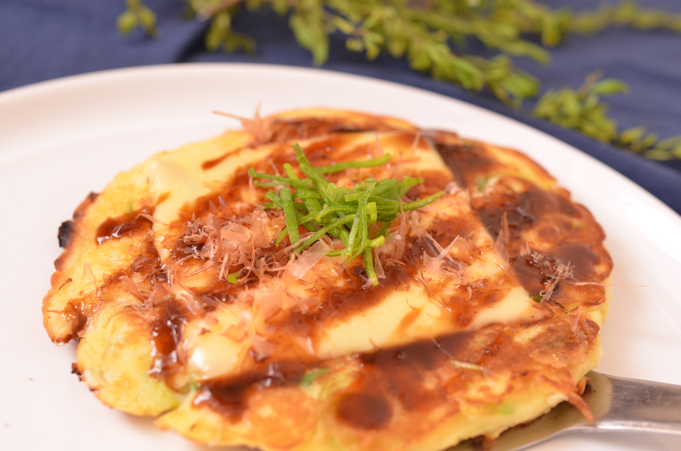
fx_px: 849
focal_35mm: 45
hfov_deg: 43.7
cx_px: 340
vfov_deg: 29.7
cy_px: 226
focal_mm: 30
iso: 800
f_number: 4
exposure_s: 1/60
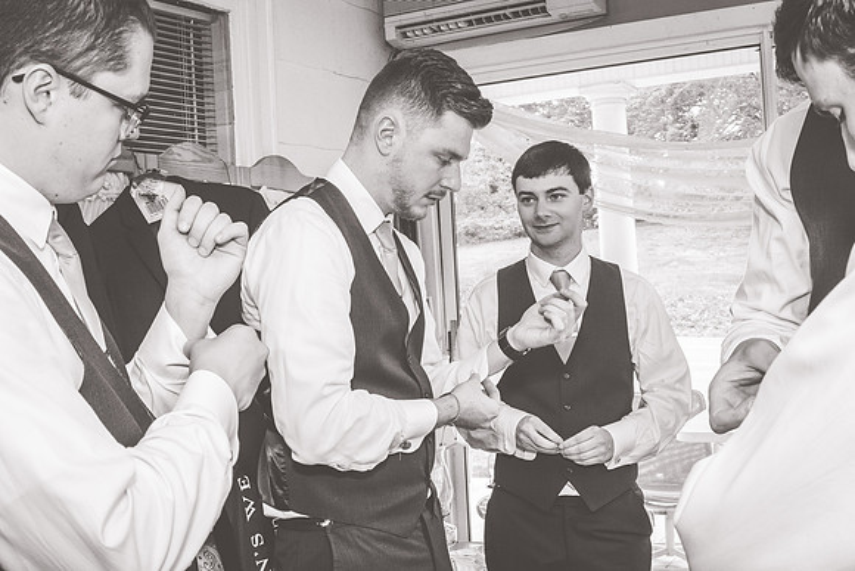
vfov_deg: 31.9
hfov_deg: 46.4
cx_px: 428
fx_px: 998
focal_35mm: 42
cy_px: 286
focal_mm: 28
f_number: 10
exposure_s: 1/60
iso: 1250
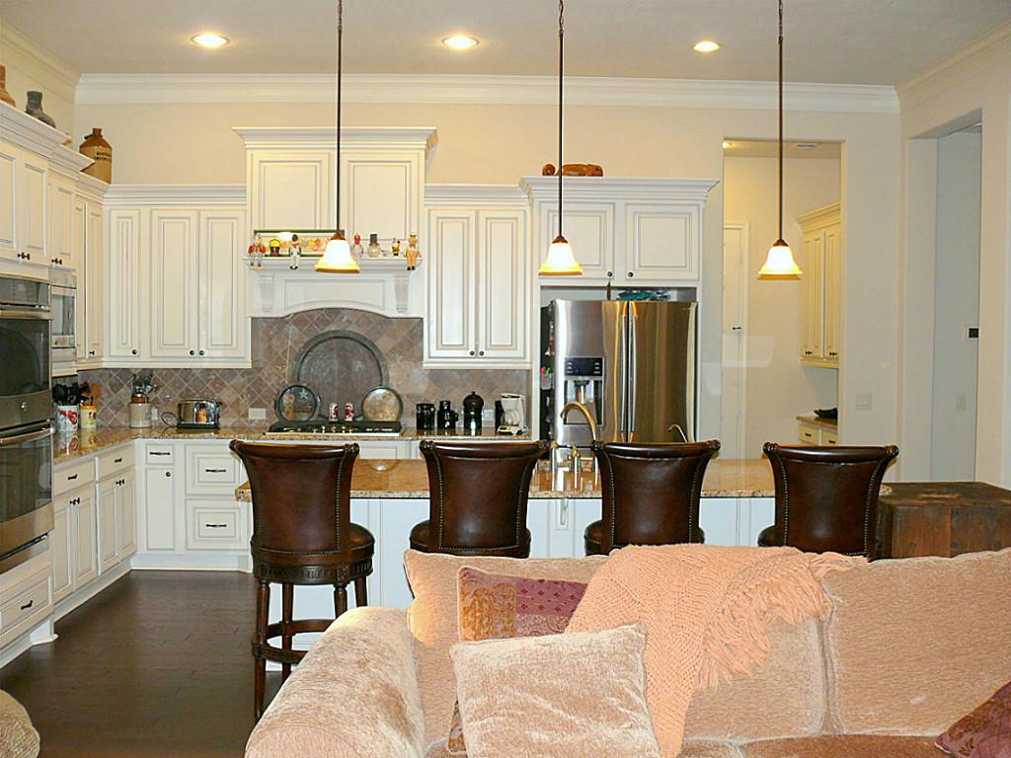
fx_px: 1081
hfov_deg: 50.1
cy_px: 379
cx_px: 506
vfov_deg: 38.7
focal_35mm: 37
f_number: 2.8
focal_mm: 7.9
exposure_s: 1/30
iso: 125
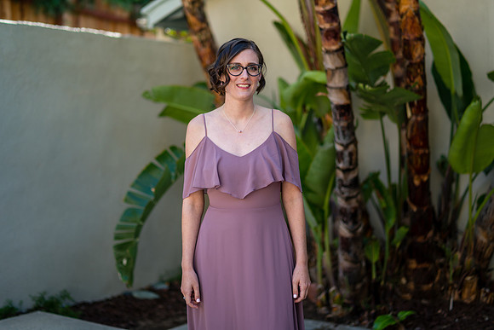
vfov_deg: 27.0
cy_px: 165
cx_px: 247
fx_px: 686
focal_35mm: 50
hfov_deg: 39.6
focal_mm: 50
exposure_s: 1/1000
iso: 100
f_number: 1.4
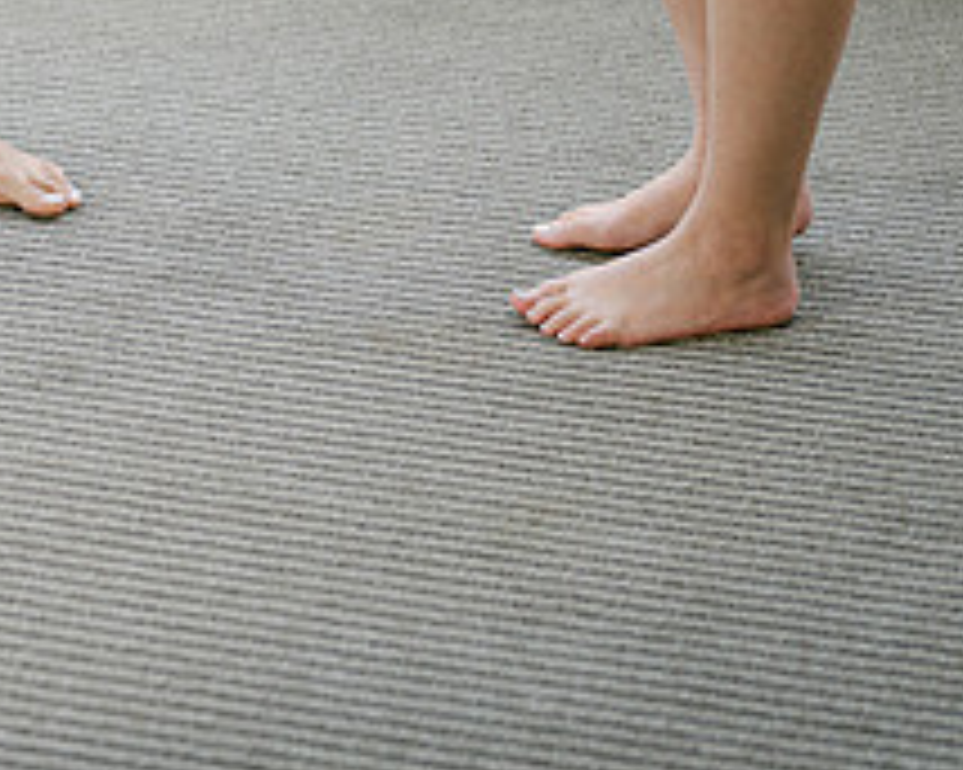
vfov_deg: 12.1
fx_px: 3618
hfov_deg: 14.9
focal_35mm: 127
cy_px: 248
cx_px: 9
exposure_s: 1/125
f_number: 1.8
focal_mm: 50
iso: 100
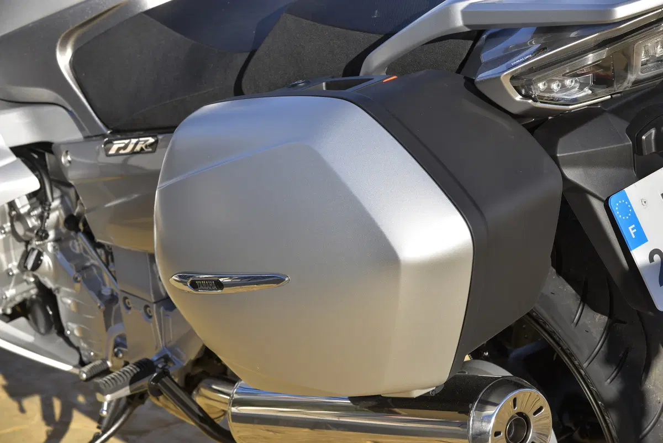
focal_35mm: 130
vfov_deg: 10.6
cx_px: 332
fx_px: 2395
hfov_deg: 15.8
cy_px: 222
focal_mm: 130
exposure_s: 1/160
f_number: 13
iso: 160
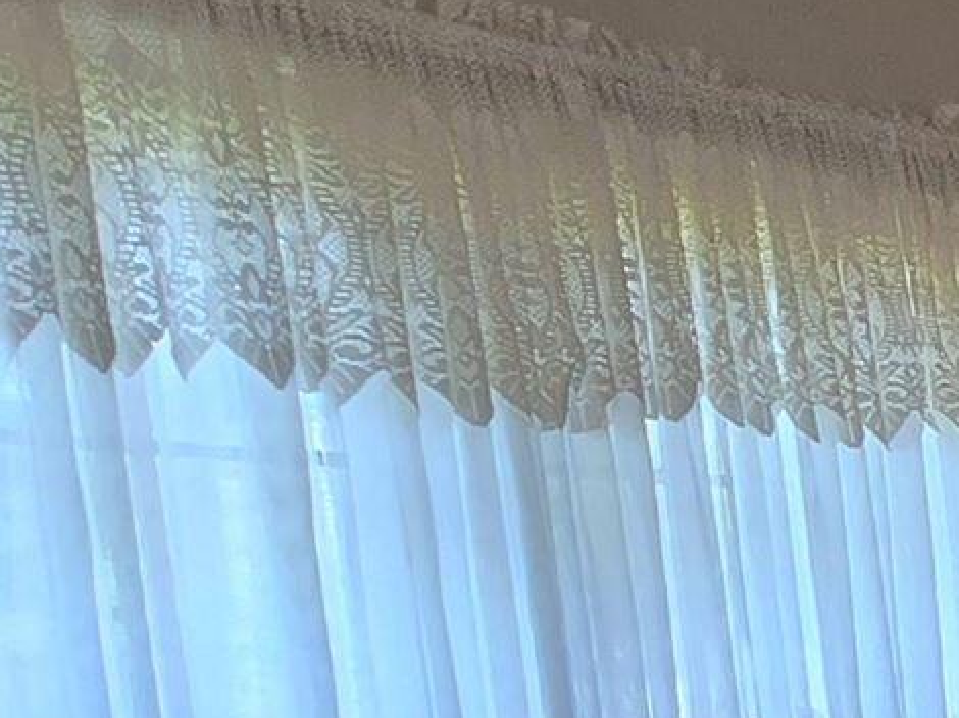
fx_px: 2354
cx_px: 2579
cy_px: 1097
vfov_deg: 15.8
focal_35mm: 85
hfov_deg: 13.1
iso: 64
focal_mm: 2.2
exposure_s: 1/60
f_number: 2.2
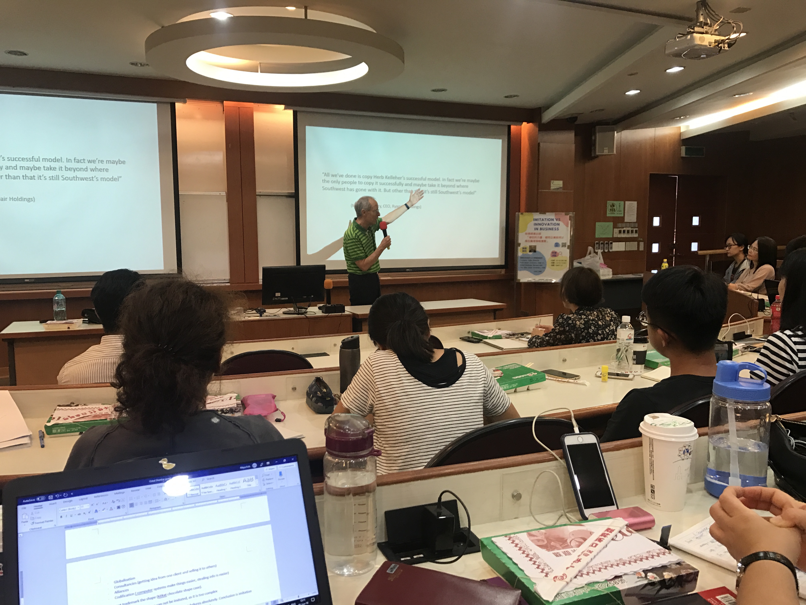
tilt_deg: -5.5
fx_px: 652
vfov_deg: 49.7
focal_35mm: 28
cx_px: 403
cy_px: 302
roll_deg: +0.0
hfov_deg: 63.4
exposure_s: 1/30
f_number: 1.8
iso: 25
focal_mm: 3.99
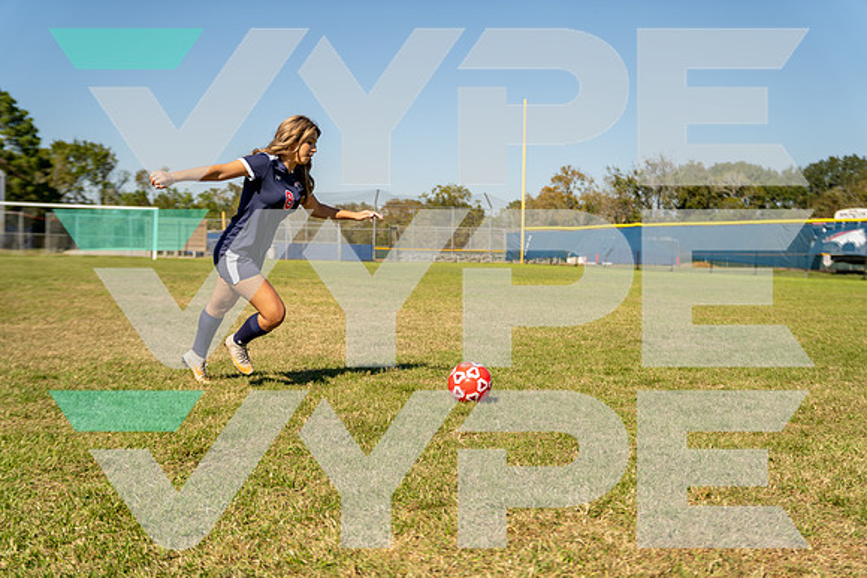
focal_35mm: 45
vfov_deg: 29.9
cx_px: 434
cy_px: 289
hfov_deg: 43.6
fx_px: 1084
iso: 100
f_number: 2.8
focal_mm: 45
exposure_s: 1/2000
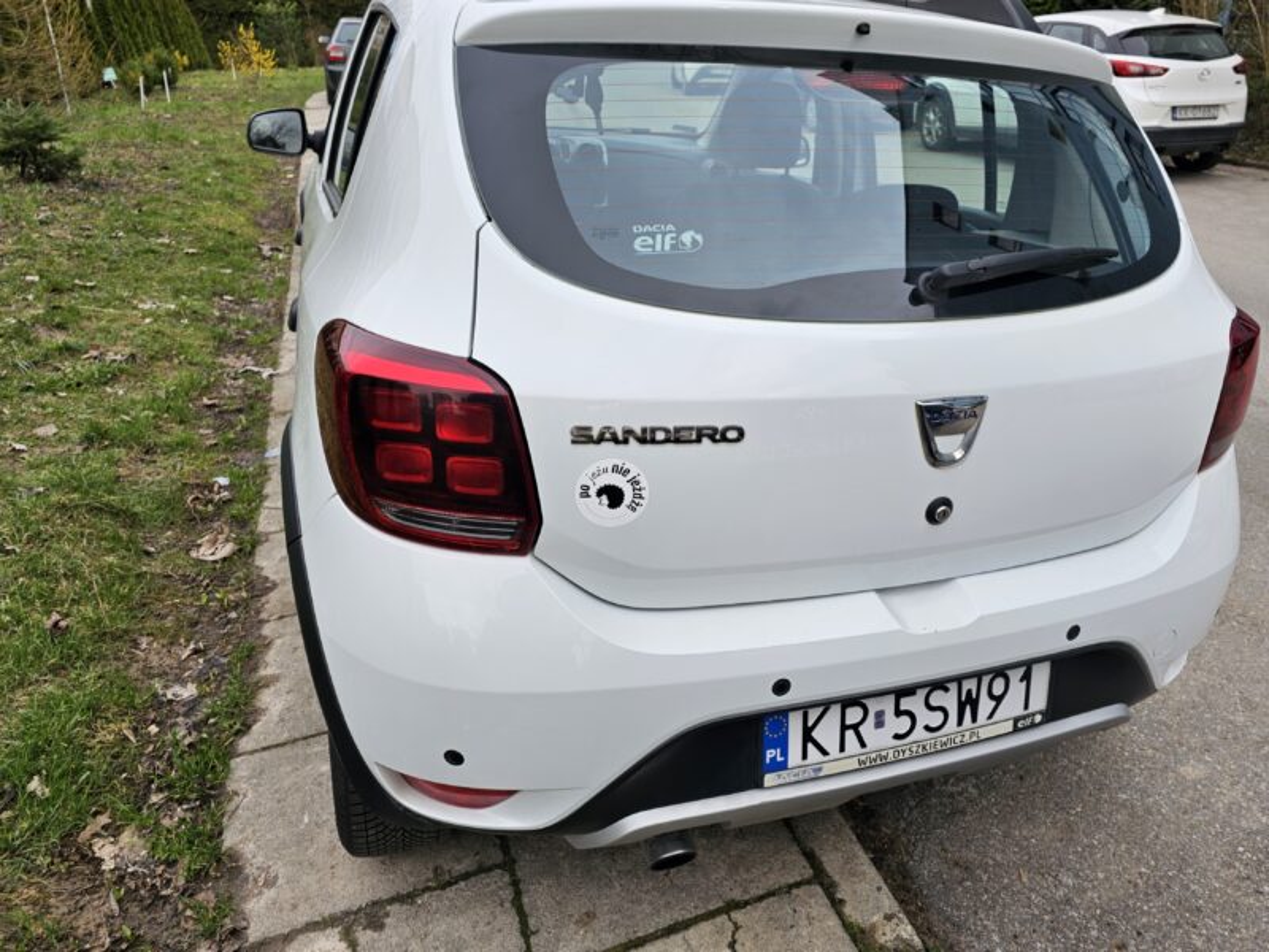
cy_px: 476
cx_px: 634
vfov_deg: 58.9
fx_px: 843
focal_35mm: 23
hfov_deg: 73.9
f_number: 1.7
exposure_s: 1/128
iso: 10
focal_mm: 6.3
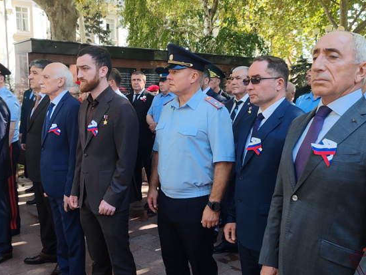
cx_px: 177
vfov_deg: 36.0
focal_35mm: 40
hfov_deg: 46.8
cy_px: 140
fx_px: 423
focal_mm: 6.12
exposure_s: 1/100
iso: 64
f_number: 1.9
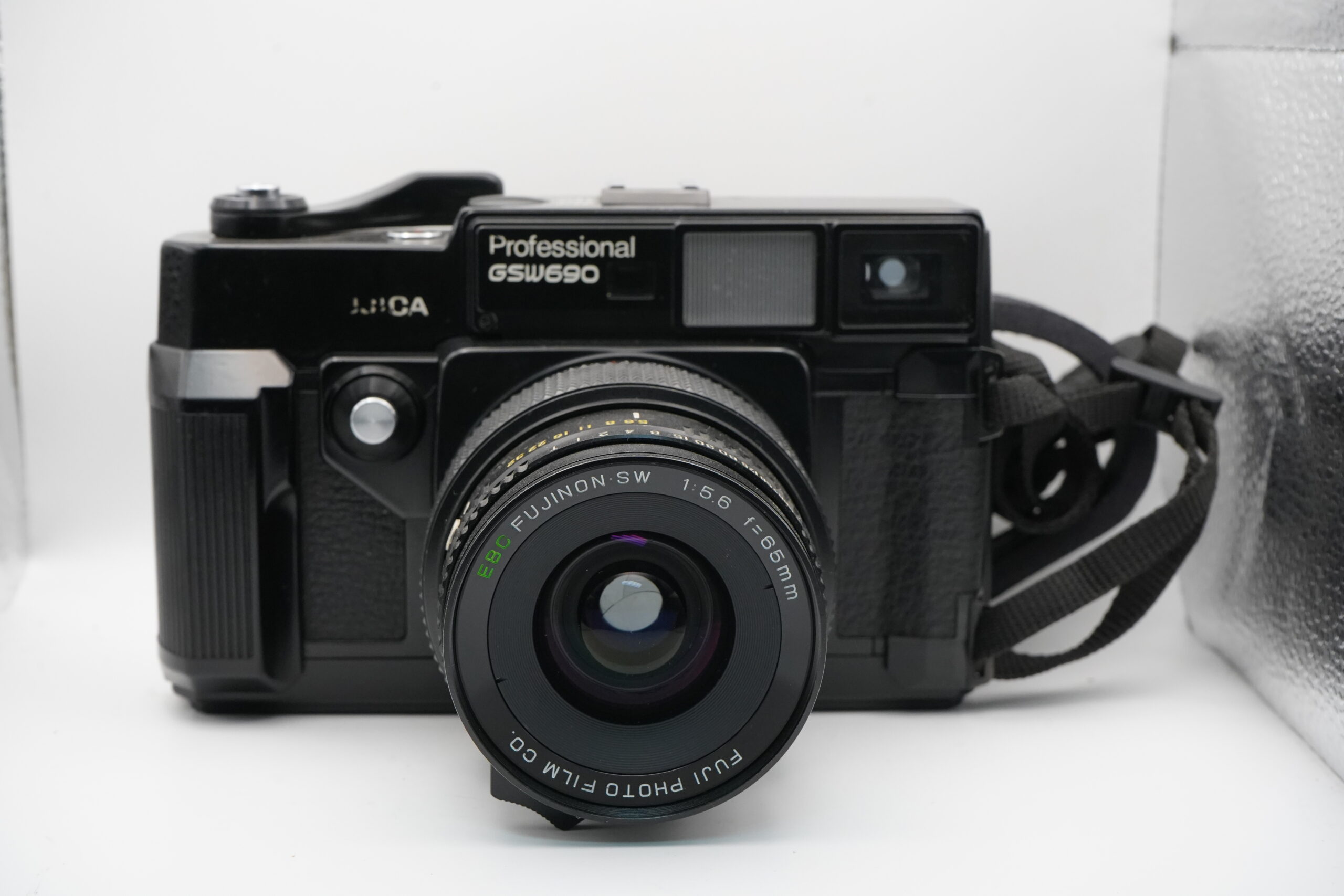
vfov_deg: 25.5
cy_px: 448
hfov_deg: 37.5
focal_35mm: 53
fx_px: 1979
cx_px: 672
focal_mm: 53
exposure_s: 1/125
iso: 4000
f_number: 11
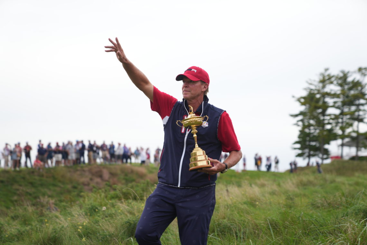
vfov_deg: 20.0
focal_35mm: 68
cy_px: 122
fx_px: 693
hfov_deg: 29.7
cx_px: 184
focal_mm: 68
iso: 200
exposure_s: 1/250
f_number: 2.8
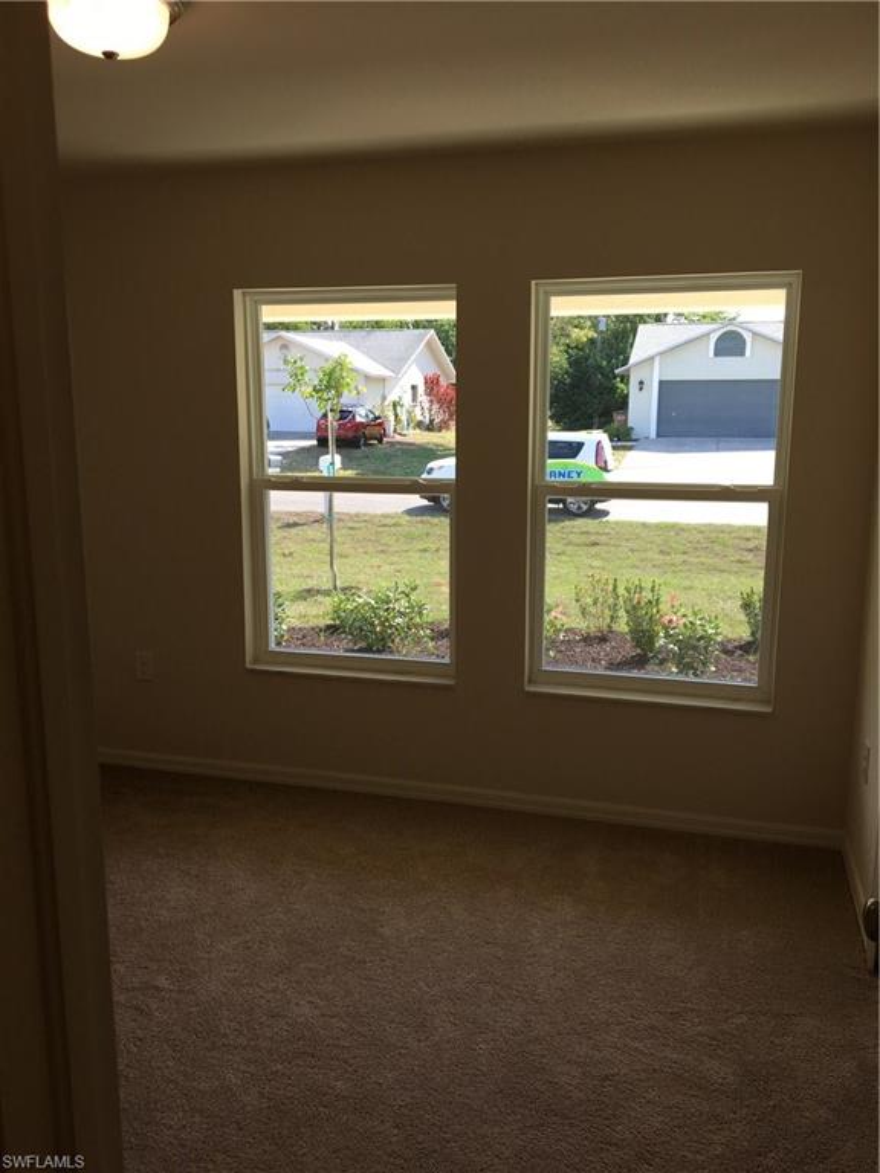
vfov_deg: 61.7
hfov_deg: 48.2
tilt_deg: -10.6
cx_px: 440
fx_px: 983
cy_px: 586
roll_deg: -0.8
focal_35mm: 29
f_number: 2.2
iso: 25
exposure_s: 1/203
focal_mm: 4.15
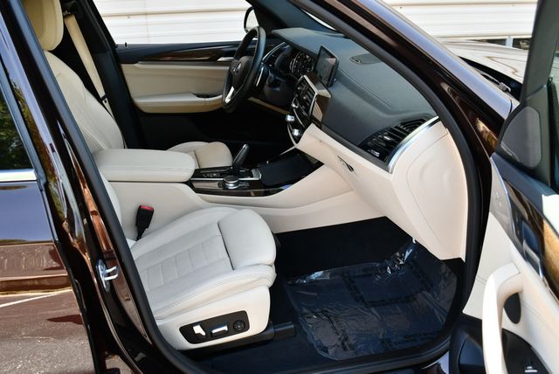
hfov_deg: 53.1
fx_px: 559
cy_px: 187
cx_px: 280
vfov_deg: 36.9
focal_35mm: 36
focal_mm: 18
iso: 400
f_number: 4
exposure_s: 1/250
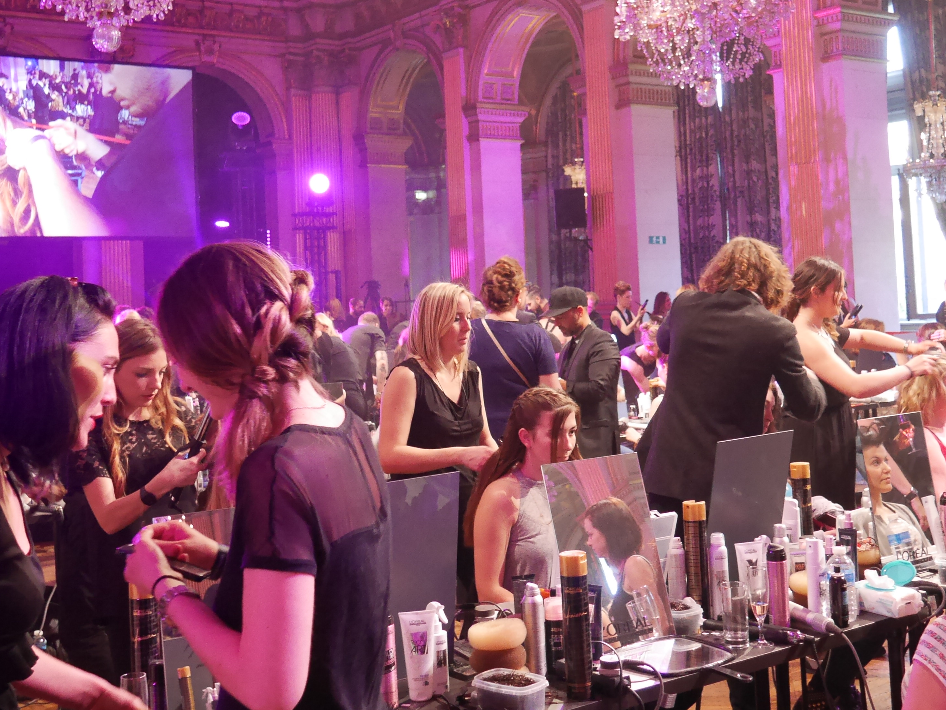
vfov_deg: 30.7
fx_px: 1285
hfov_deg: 40.4
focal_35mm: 47
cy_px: 243
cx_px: 520
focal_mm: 15
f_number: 3.6
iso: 1600
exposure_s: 1/60
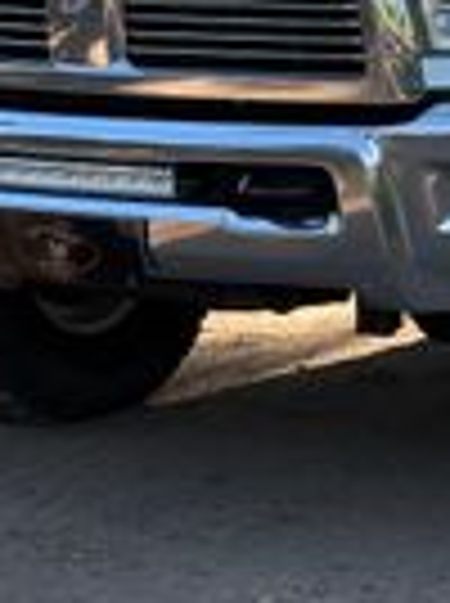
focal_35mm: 169
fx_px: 2939
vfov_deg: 11.5
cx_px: 734
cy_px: -72
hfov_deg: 8.5
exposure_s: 1/810
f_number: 1.78
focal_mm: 6.76
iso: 64
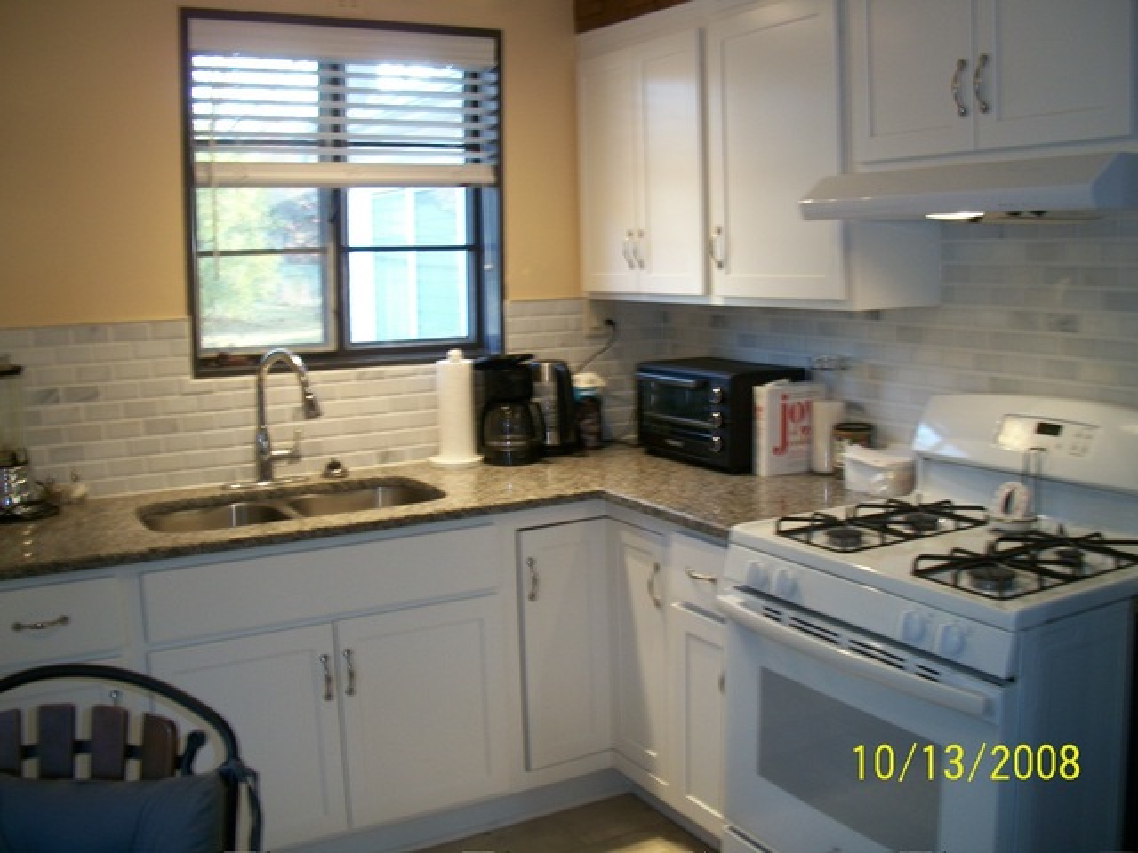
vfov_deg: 40.7
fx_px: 1151
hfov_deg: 52.6
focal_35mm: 35
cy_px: 426
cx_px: 569
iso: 80
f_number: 3.1
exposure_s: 1/13
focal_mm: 6.3
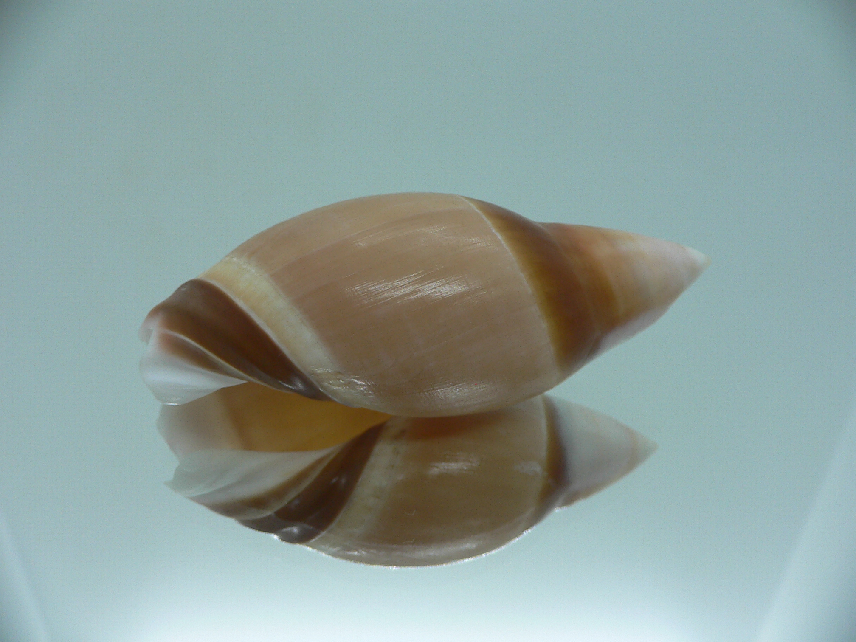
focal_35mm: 35
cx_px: 428
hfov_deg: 52.6
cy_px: 321
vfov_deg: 40.7
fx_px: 865
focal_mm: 4.6
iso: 80
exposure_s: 1/60
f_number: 2.8
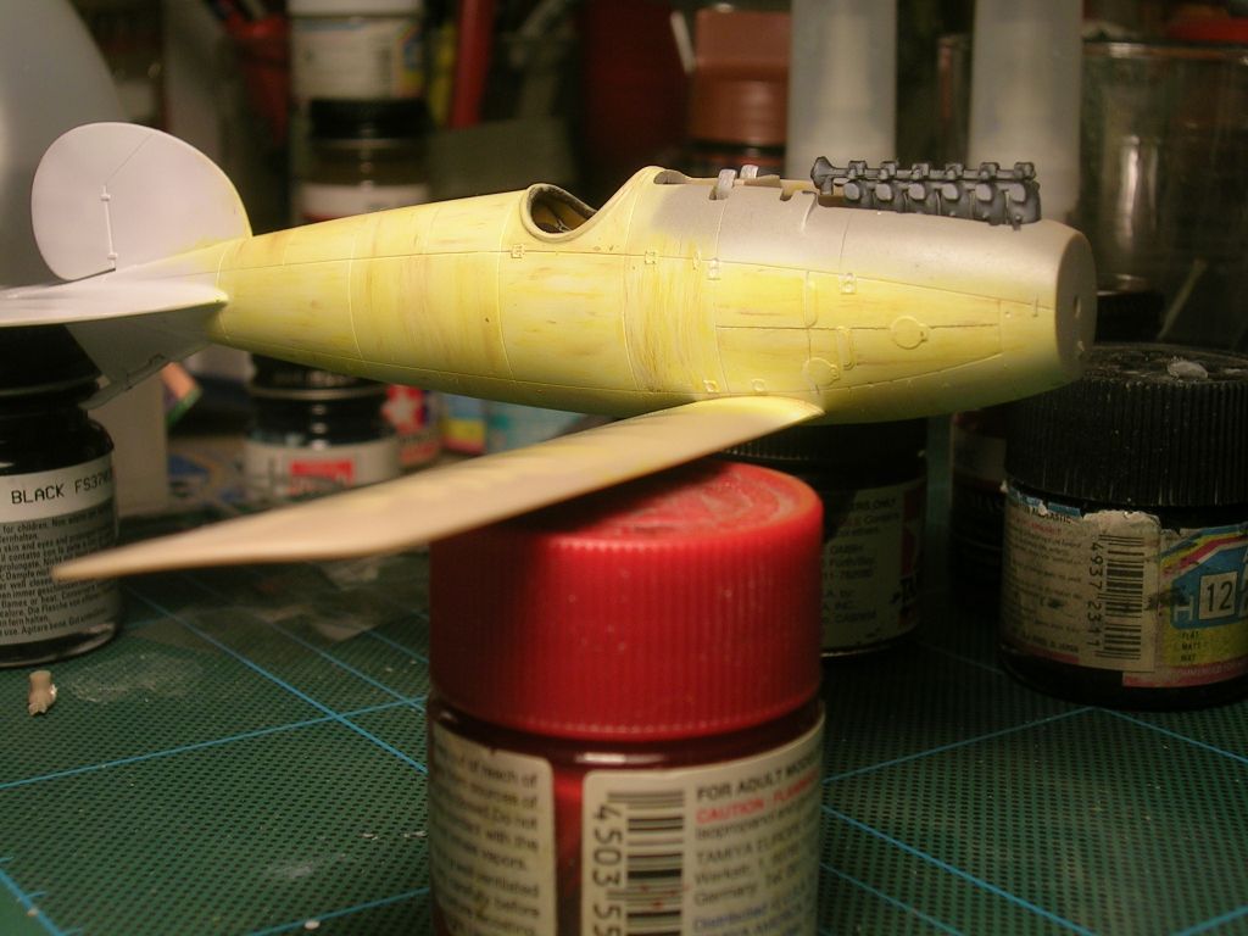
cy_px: 468
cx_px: 624
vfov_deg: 24.0
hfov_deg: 31.7
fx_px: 2199
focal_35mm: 61
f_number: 3.5
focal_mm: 9.3
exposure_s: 1/80.7
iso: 50
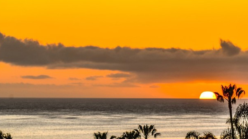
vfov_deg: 2.0
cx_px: 204
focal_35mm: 602
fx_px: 3959
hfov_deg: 3.6
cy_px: 116
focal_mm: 340
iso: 320
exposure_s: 1/400
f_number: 9
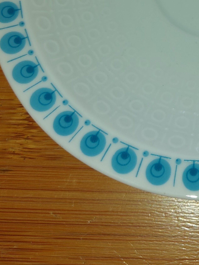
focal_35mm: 66
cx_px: 220
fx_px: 506
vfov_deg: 27.1
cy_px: -22
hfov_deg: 21.1
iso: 32
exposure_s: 1/208
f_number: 1.8
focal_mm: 5.23
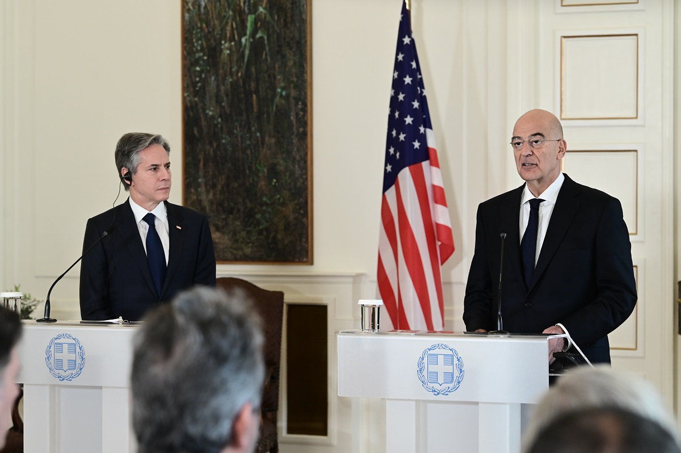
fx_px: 2117
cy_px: 226
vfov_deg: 12.2
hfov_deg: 18.3
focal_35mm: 112
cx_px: 340
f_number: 5.6
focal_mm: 112
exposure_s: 1/250
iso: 2500
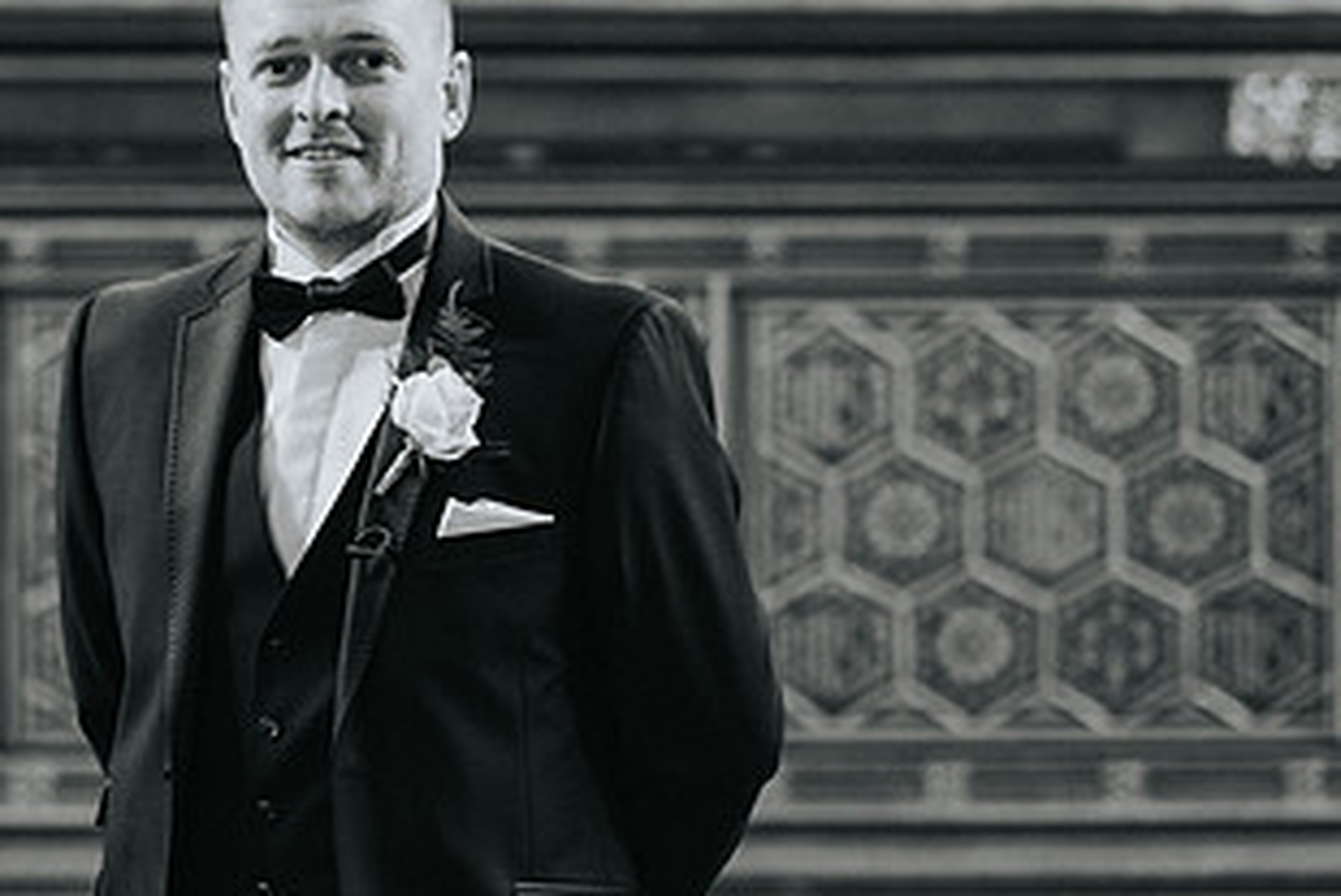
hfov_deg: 10.6
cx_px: 387
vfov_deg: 7.1
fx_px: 7230
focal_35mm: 194
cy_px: 449
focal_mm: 85
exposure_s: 1/160
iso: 1000
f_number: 1.8
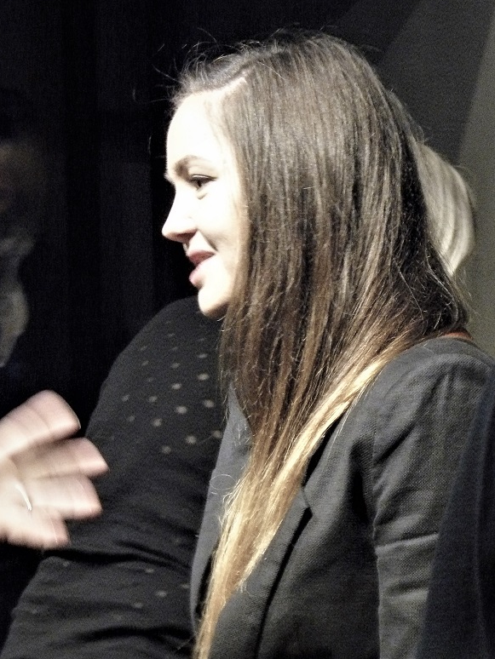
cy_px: 322
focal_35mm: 208
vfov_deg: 9.5
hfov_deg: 7.1
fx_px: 3964
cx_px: 251
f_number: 3.3
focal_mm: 32.3
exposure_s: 1/13
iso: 800
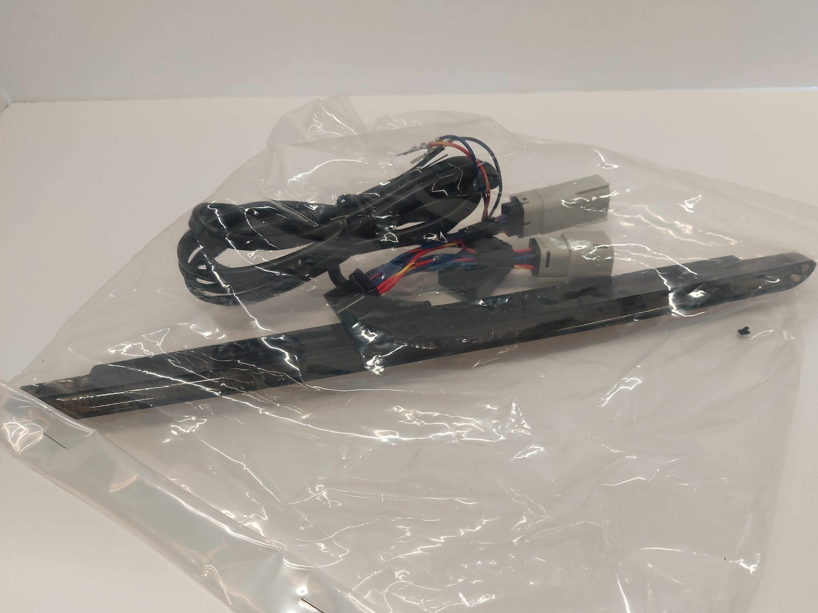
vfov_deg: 54.9
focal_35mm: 25
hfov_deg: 69.4
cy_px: 315
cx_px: 422
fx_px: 591
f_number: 1.8
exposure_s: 1/120
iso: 100
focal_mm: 5.23
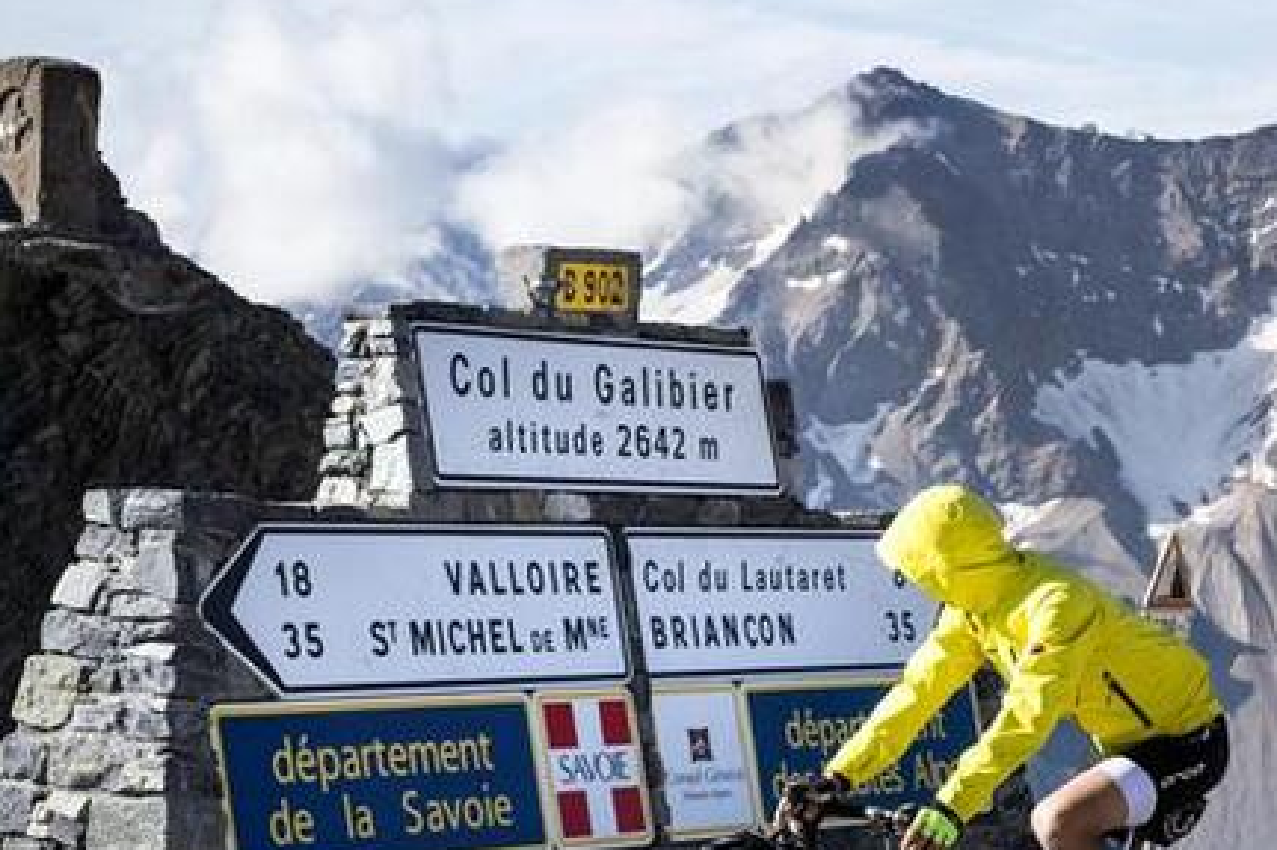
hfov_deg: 17.7
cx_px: 923
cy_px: 586
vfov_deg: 11.9
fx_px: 4081
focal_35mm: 115
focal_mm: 35
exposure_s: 1/1000
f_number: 5
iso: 100
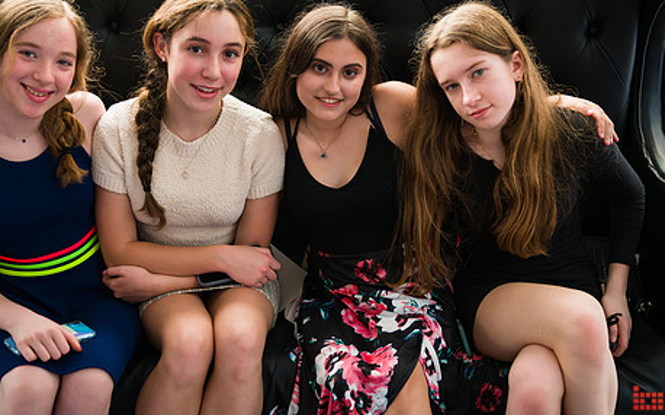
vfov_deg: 26.3
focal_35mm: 49
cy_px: 181
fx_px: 888
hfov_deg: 41.1
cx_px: 315
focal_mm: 38
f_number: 3.2
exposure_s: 1/400
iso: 500
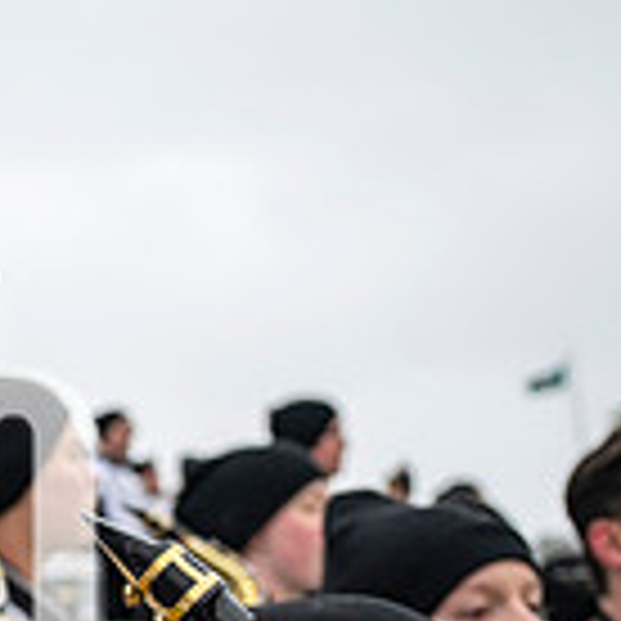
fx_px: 1745
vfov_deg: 19.7
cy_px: 583
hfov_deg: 18.4
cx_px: -243
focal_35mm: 86
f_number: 2.8
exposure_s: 1/500
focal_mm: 24
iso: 160
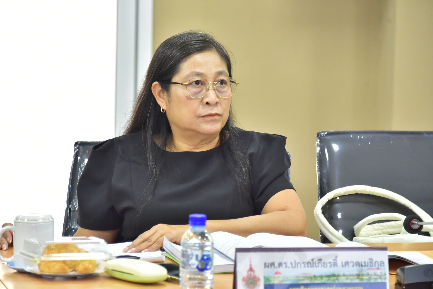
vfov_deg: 6.9
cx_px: 216
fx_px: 2406
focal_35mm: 200
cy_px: 144
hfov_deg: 10.3
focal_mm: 200
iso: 6400
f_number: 5.6
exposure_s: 1/200
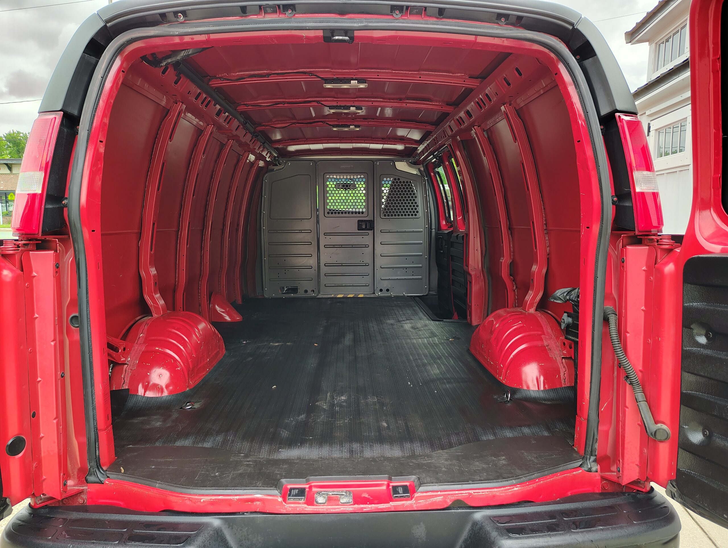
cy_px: 274
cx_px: 364
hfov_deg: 71.5
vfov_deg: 56.9
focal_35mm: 24
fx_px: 505
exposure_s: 1/120
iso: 145
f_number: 1.8
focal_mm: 5.56
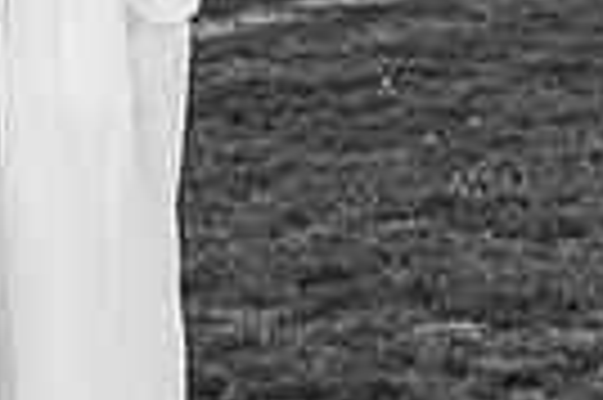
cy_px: -45
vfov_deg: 9.0
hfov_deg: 13.6
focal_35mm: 151
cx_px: 135
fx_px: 2526
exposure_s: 1/1000
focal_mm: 35
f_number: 2.5
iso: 100
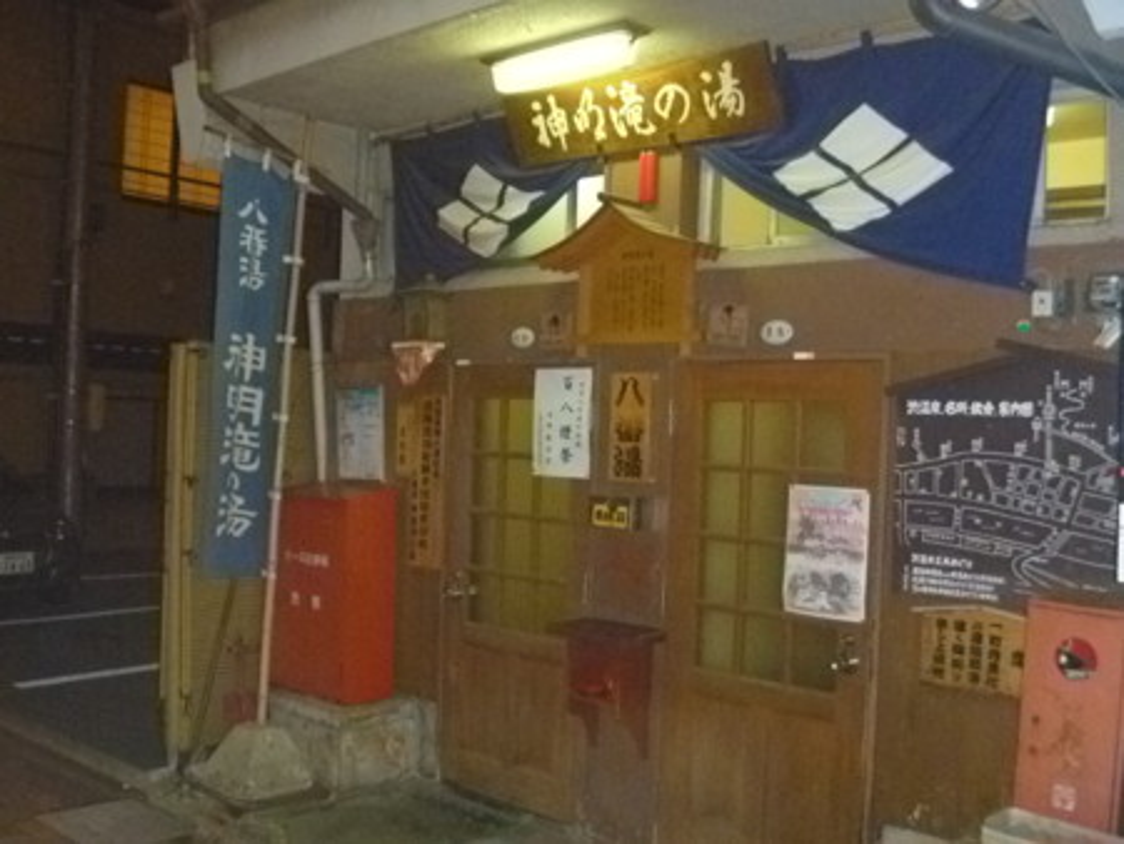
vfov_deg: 40.7
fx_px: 1137
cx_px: 562
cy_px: 422
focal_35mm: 35
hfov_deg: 52.6
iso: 1000
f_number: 3.5
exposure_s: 1/30
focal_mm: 6.3
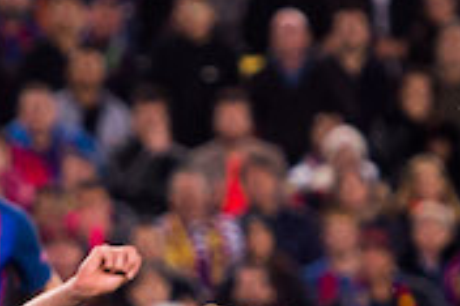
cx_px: -559
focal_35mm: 727
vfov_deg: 1.9
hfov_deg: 2.8
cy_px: 200
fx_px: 9281
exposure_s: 1/1250
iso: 2500
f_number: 3.5
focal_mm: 160
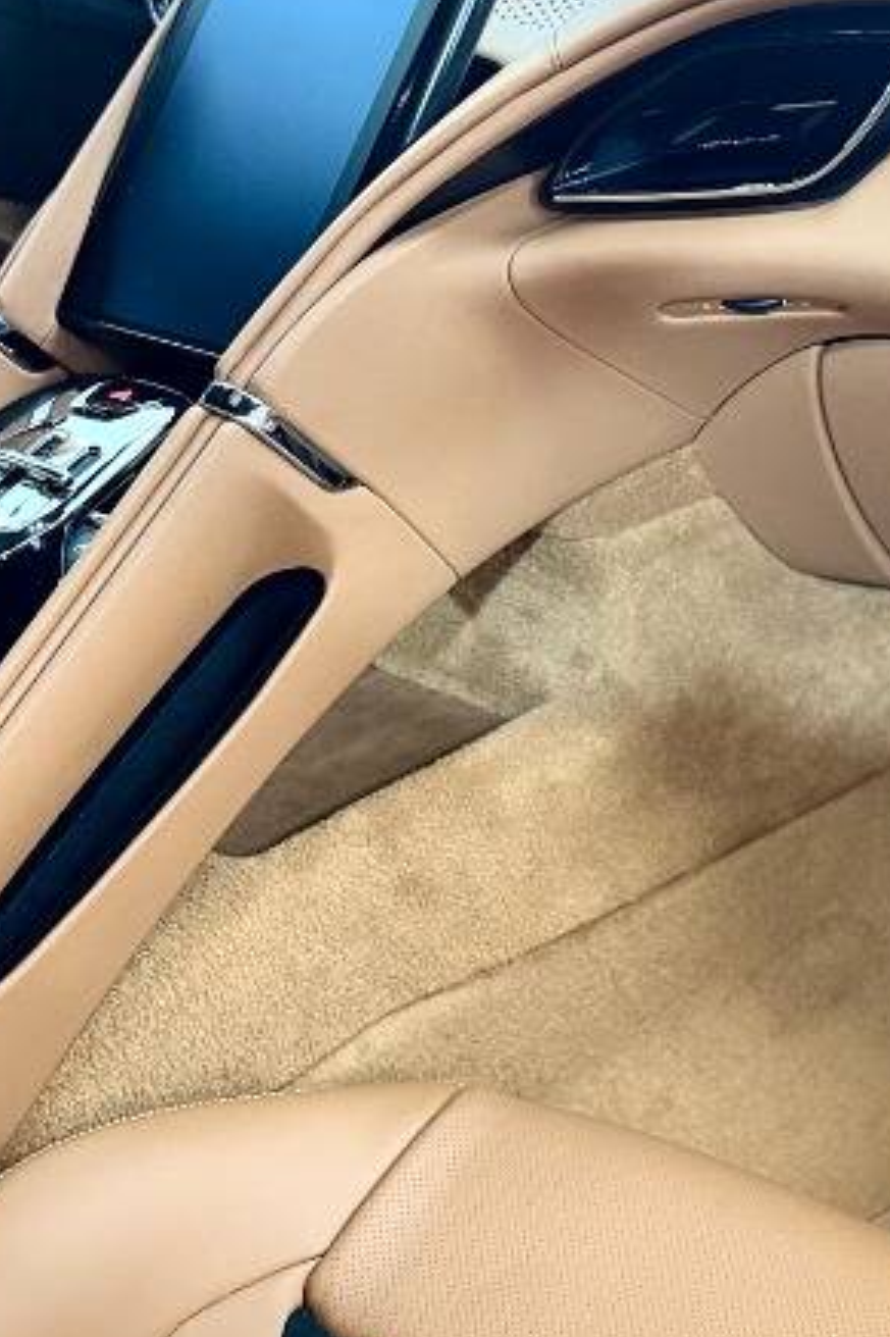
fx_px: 2264
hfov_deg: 22.2
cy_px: 691
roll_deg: +0.9
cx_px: 463
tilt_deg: -28.2
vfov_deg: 32.9
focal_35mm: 61
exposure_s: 1/50
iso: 400
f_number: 1.78
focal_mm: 6.76
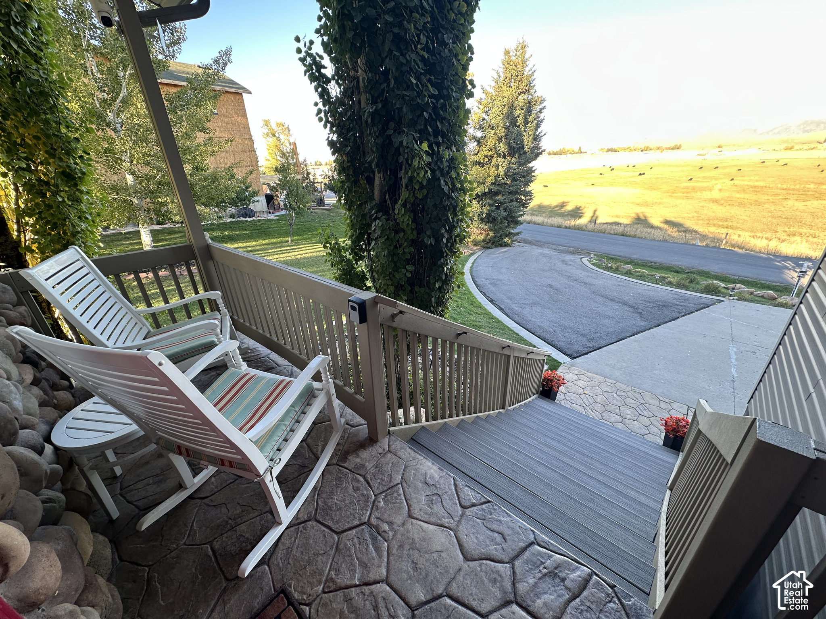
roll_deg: +2.2
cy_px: 310
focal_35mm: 14
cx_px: 413
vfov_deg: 85.7
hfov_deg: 102.1
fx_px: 334
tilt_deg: -24.8
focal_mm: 2.22
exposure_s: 1/99
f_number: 2.2
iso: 50
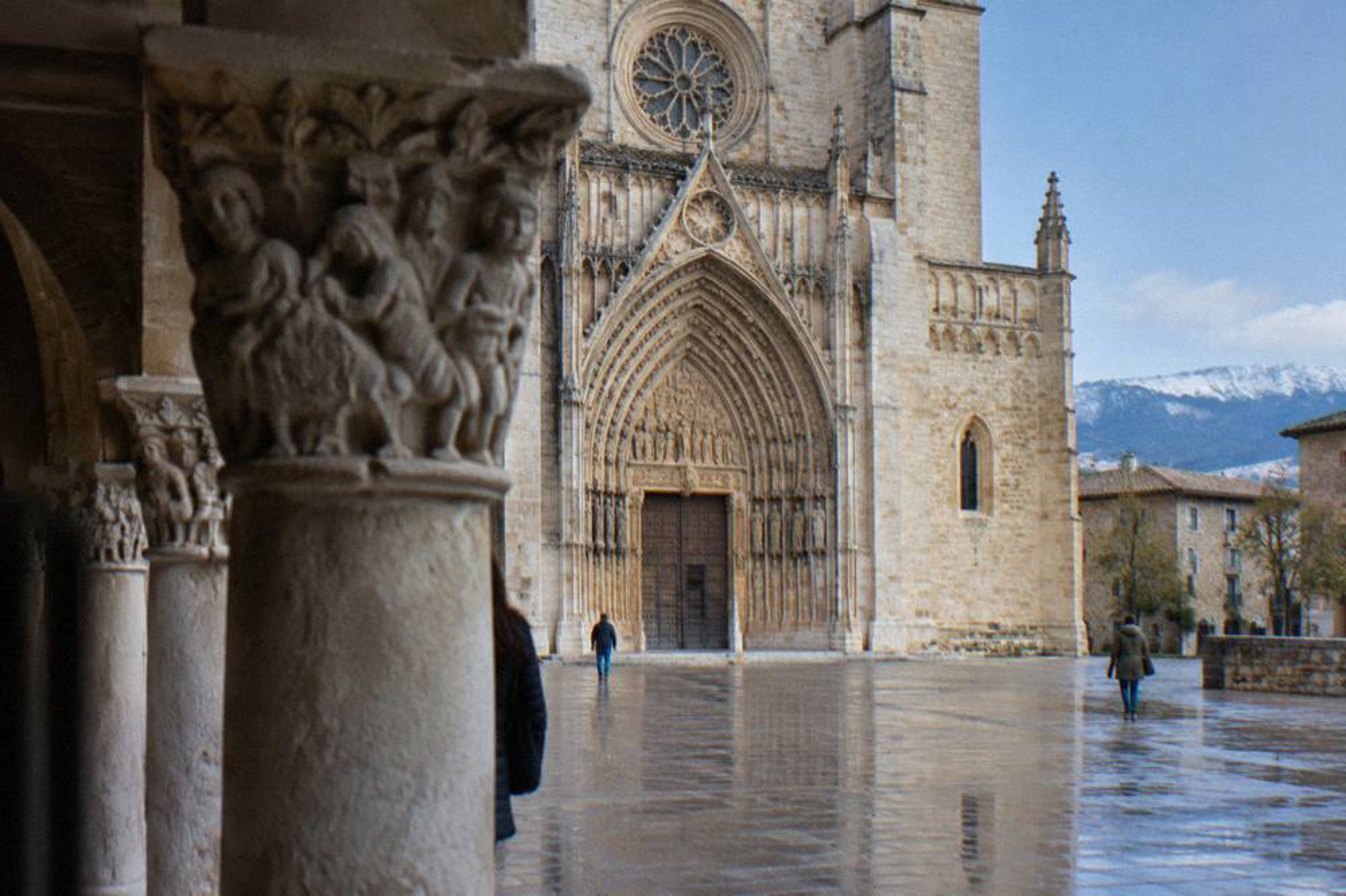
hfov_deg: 48.5
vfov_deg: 33.4
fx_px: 1495
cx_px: 673
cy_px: 448
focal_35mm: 40
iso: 200
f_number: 11
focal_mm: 40
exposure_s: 1/100
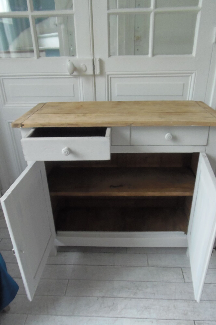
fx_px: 225
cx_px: 106
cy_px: 163
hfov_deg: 51.3
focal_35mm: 25
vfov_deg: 71.5
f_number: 2.9
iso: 250
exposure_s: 1/30
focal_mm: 4.3
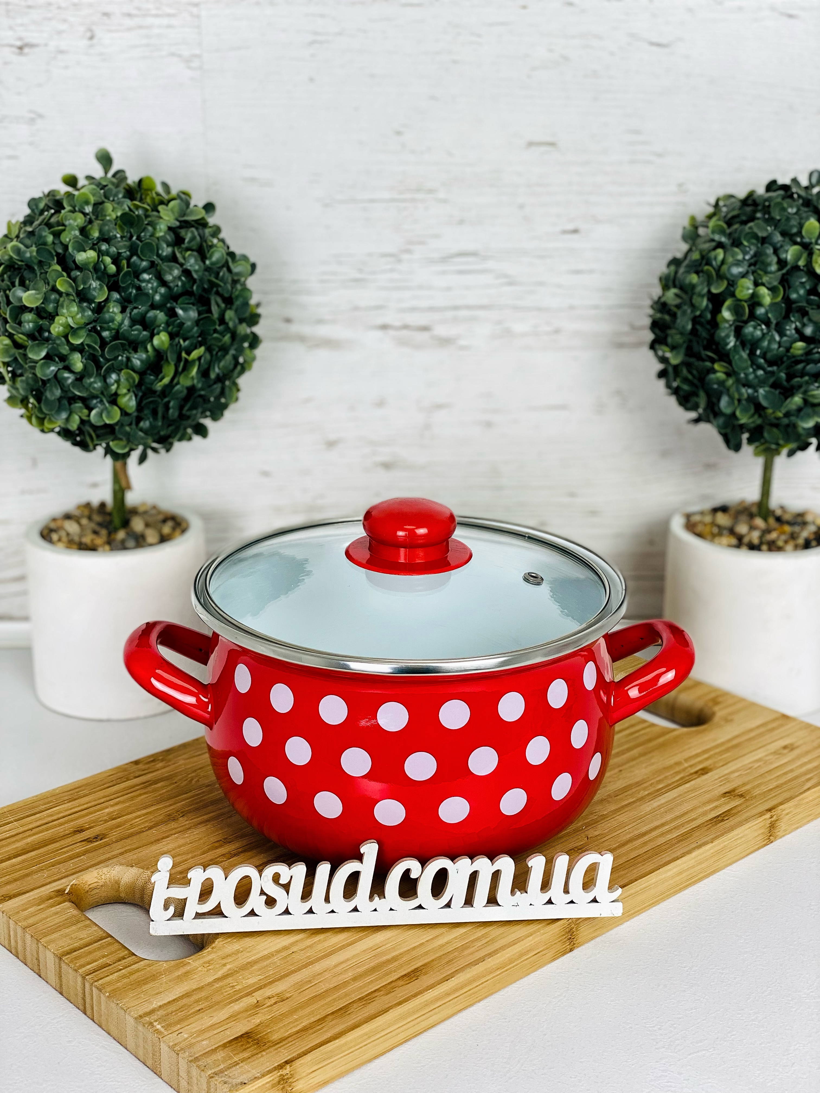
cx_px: 410
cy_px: 546
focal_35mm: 52
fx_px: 1642
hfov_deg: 28.0
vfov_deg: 36.8
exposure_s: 1/105
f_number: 2
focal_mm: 6
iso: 20
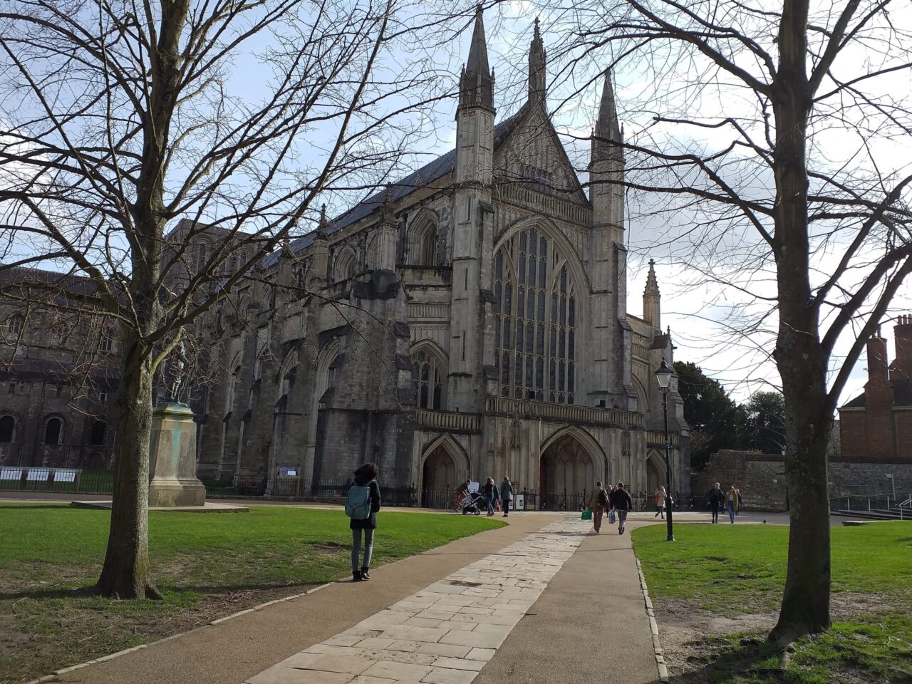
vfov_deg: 51.4
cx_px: 456
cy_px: 342
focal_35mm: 27
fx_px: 711
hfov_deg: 65.3
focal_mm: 3.6
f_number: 1.9
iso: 40
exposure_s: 1/1307
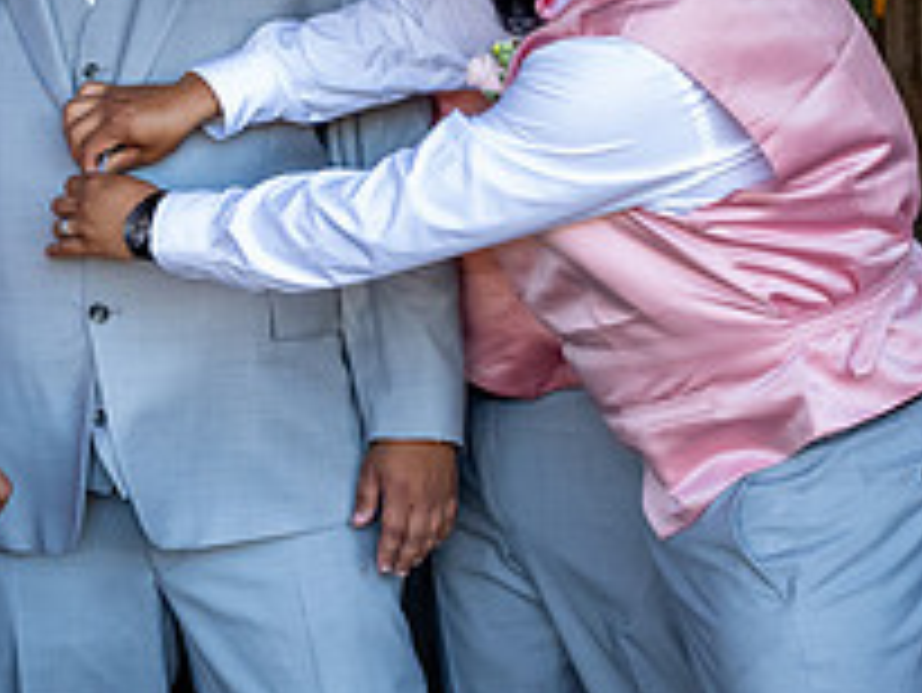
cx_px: -5
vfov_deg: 11.8
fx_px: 3358
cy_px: 386
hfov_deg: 15.3
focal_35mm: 126
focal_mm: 35
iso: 1600
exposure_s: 1/400
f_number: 4
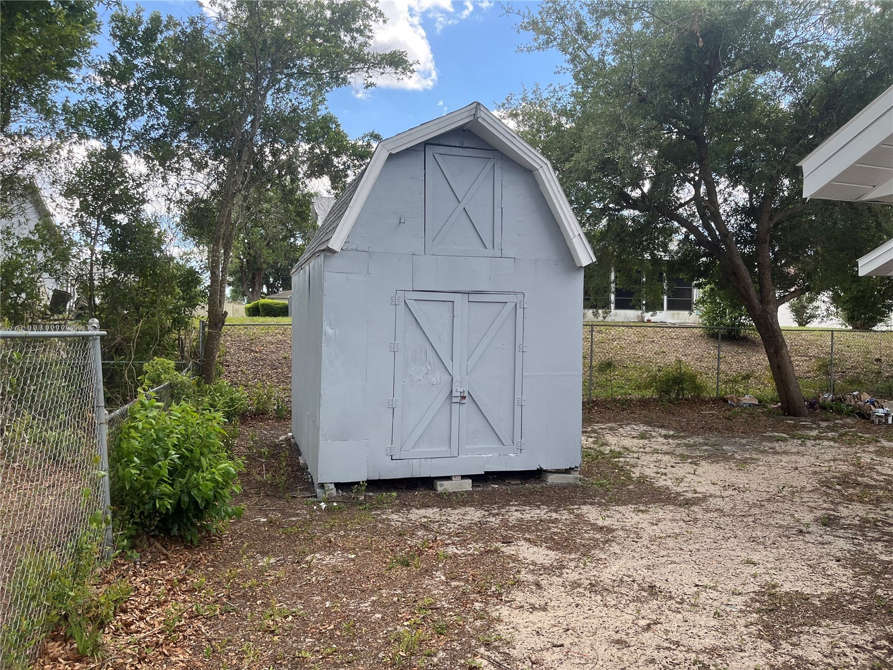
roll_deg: +0.9
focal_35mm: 26
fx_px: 671
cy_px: 335
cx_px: 446
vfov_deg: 53.1
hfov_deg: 67.3
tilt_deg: -3.7
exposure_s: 1/718
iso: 50
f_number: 1.6
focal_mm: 5.1
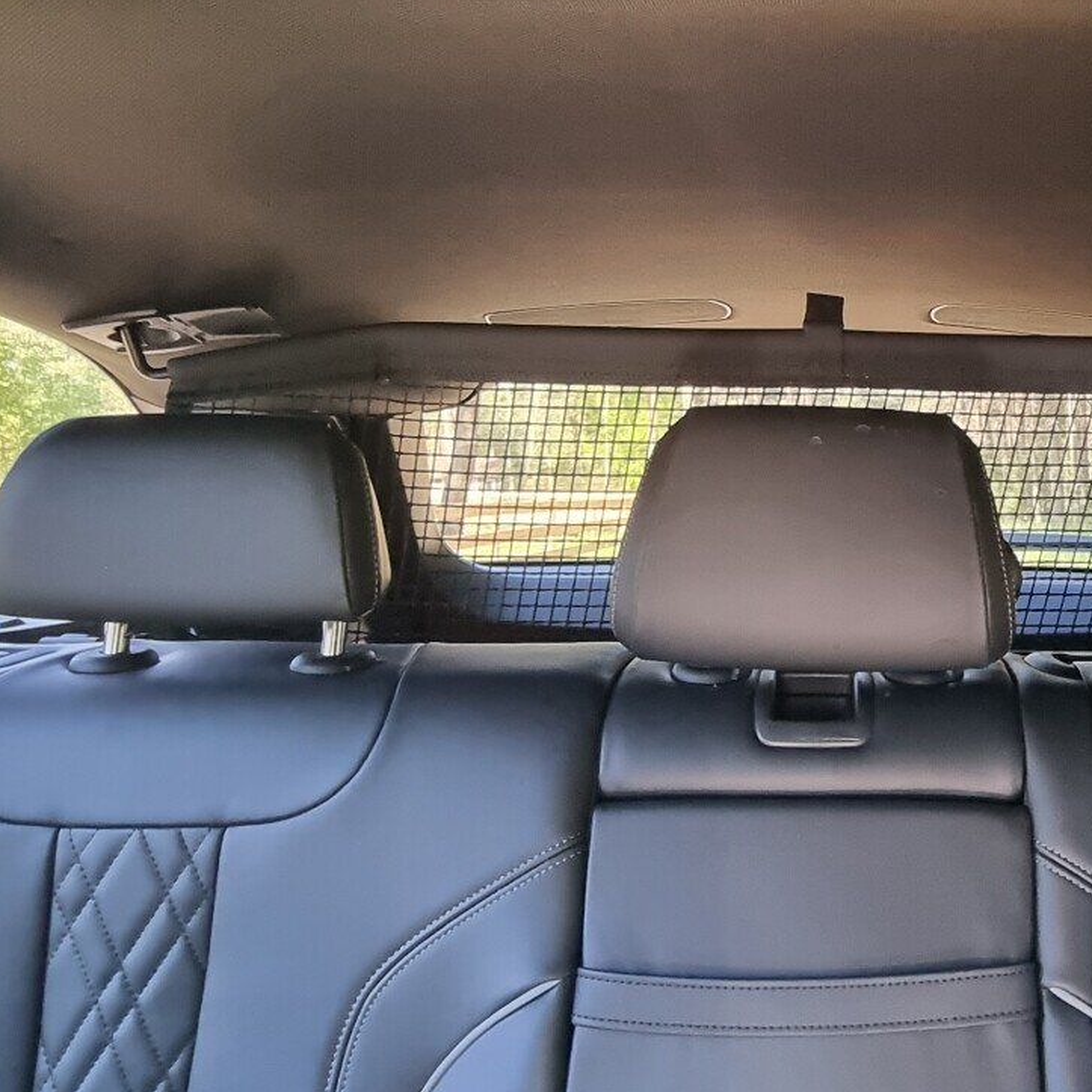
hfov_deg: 49.1
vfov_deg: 52.0
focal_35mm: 31
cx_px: 891
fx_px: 1106
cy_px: 413
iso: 640
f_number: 2.2
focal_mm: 2.2
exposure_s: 1/33
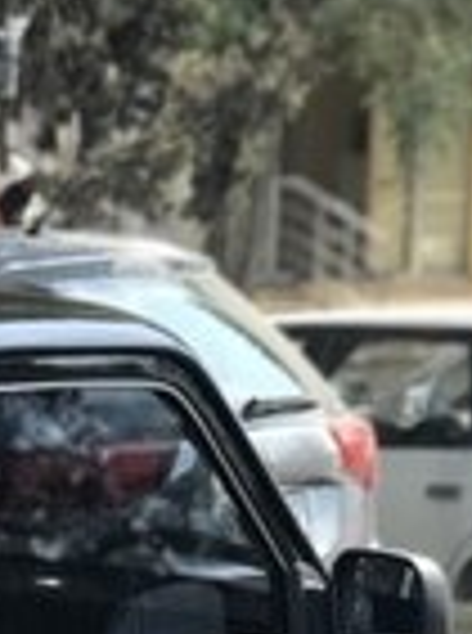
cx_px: -351
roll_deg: -0.5
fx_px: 3671
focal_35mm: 201
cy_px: 863
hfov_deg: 7.2
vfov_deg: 9.7
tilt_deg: -8.6
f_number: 2.8
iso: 20
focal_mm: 6.6
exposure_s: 1/251
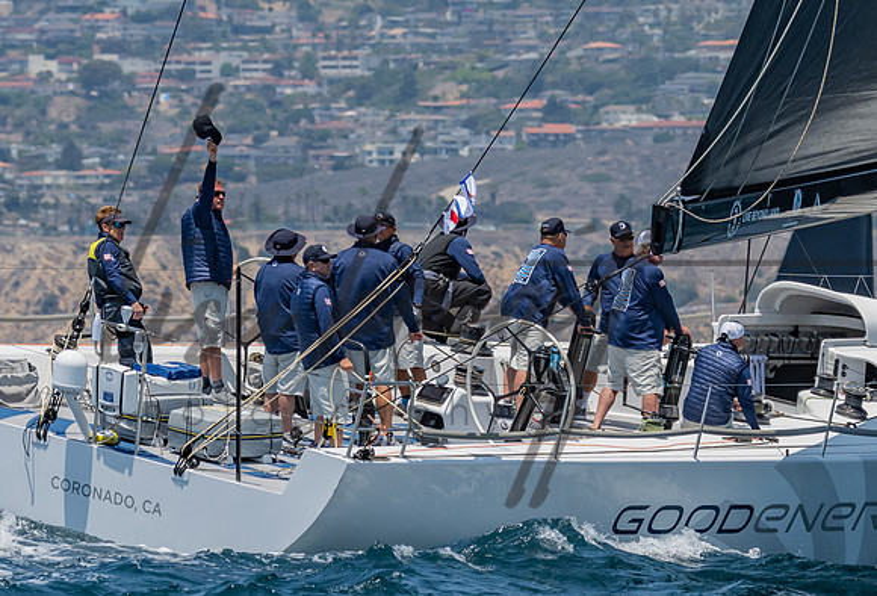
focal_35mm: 530
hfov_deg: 3.9
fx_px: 12982
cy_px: 87
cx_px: 585
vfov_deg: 2.6
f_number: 5.6
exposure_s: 1/2500
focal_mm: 220
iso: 320
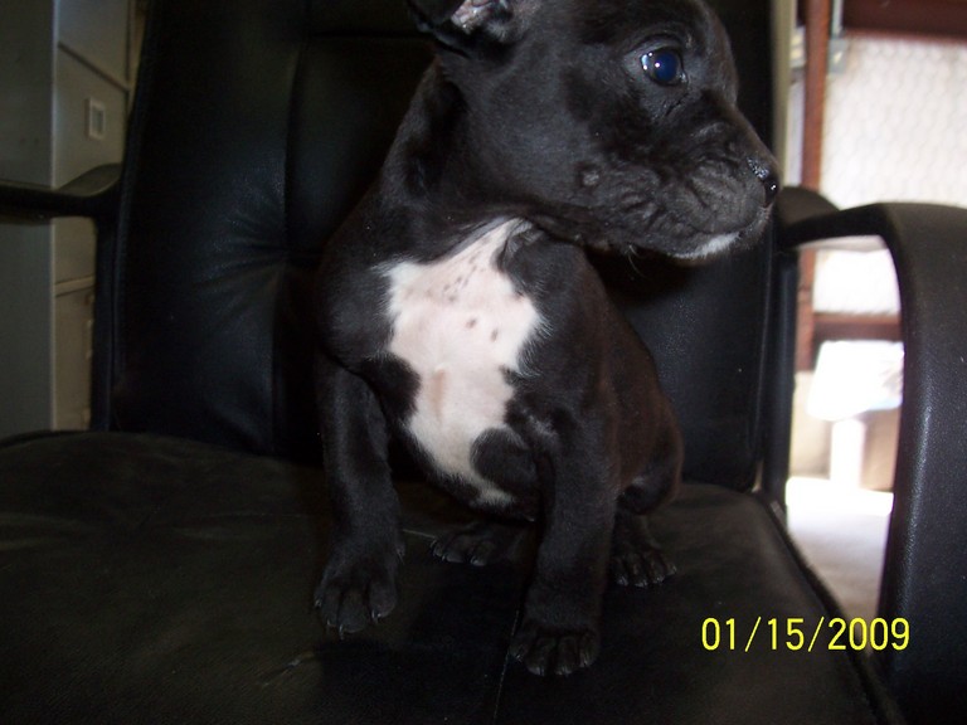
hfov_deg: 50.1
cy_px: 362
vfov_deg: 38.7
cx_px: 484
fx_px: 1034
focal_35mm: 37
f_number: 2.8
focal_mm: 5.6
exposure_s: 1/60
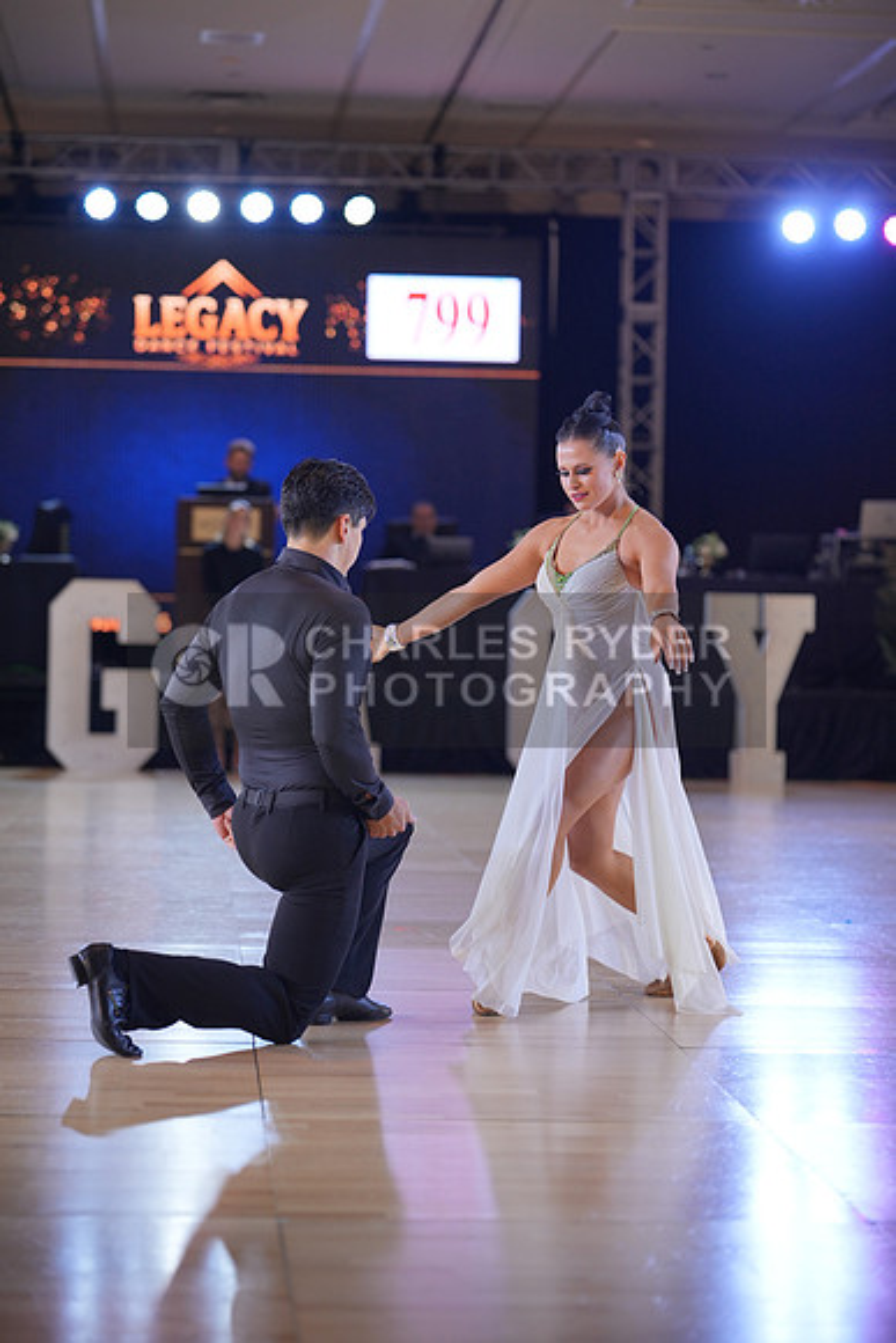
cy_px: 672
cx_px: 448
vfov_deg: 26.3
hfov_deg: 17.7
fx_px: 2873
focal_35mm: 77
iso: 640
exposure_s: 1/500
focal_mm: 77
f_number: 2
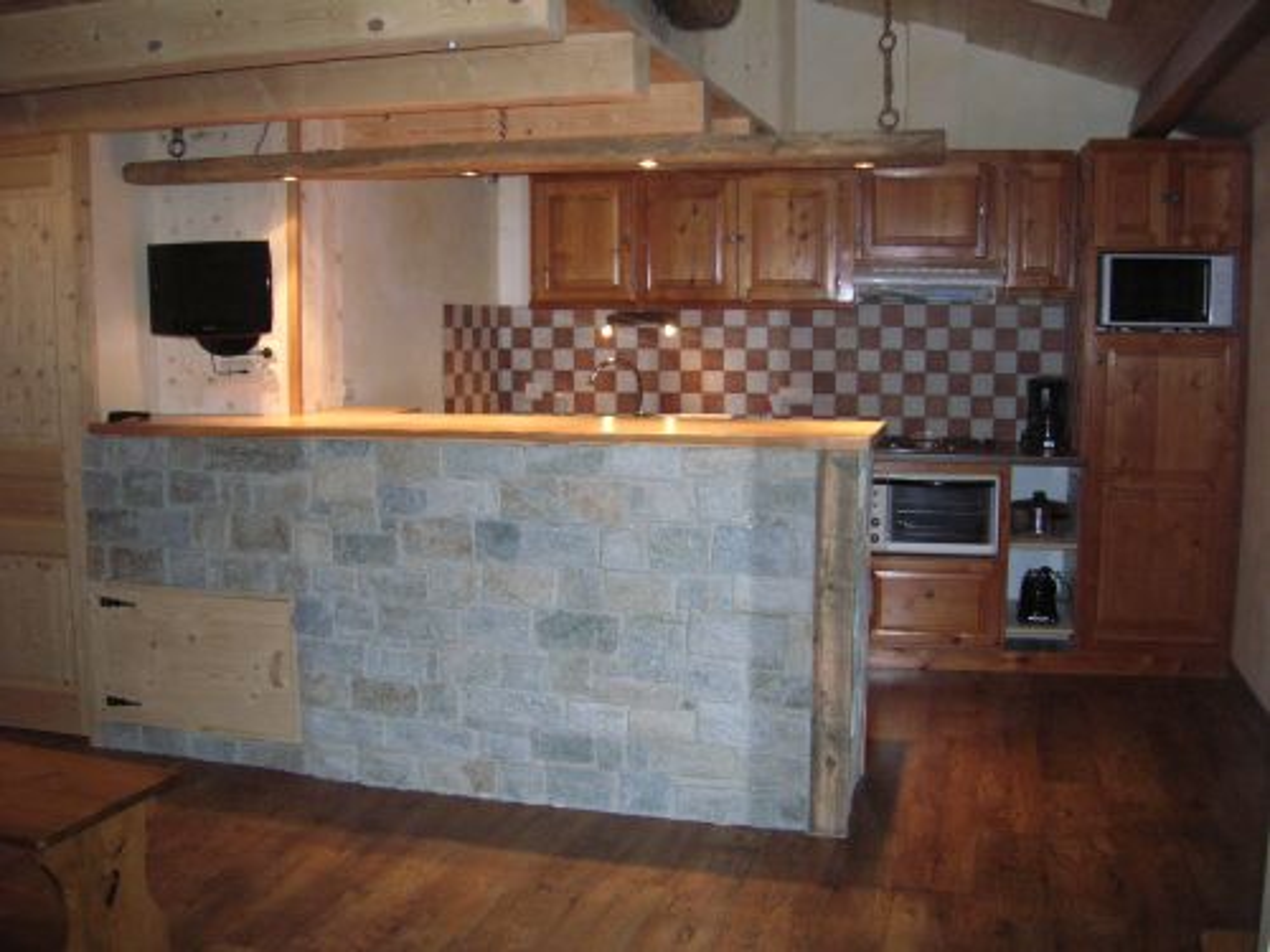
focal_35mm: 34
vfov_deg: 41.8
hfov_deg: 54.0
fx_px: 1247
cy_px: 476
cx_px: 635
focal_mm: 5.7
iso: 200
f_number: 2.9
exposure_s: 1/60.1
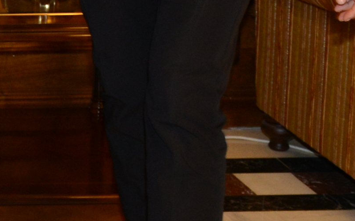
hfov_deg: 10.3
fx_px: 1625
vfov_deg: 7.6
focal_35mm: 168
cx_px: -570
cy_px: -158
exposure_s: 1/80
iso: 800
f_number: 4
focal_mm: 24
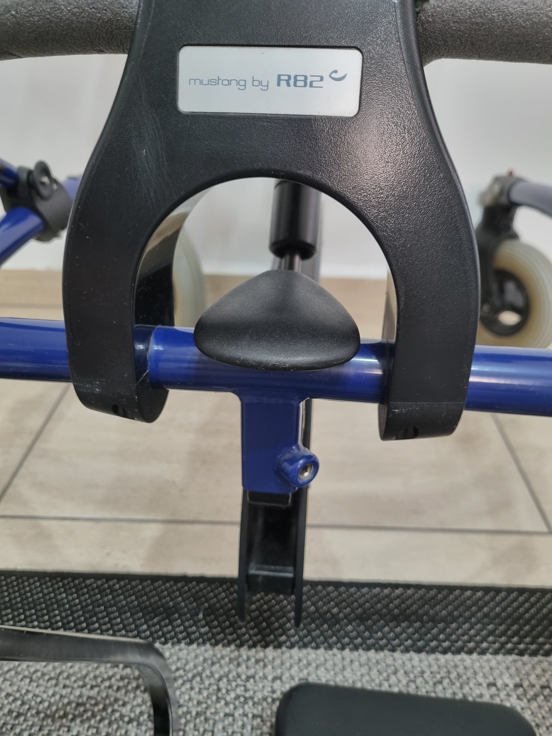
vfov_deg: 67.3
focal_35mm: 26
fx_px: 553
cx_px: 276
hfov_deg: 53.1
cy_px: 368
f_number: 1.8
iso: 200
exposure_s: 1/50
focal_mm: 5.4
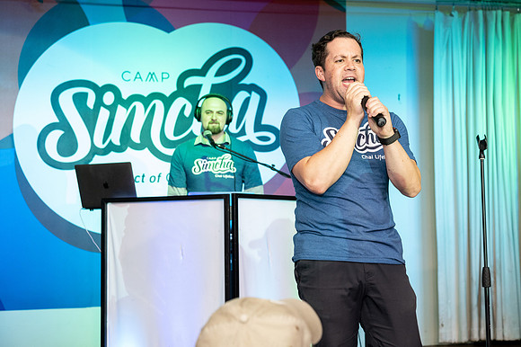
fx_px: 902
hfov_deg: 32.2
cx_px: 268
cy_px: 165
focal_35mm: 62
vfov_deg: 21.8
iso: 3200
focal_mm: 58
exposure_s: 1/200
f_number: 5
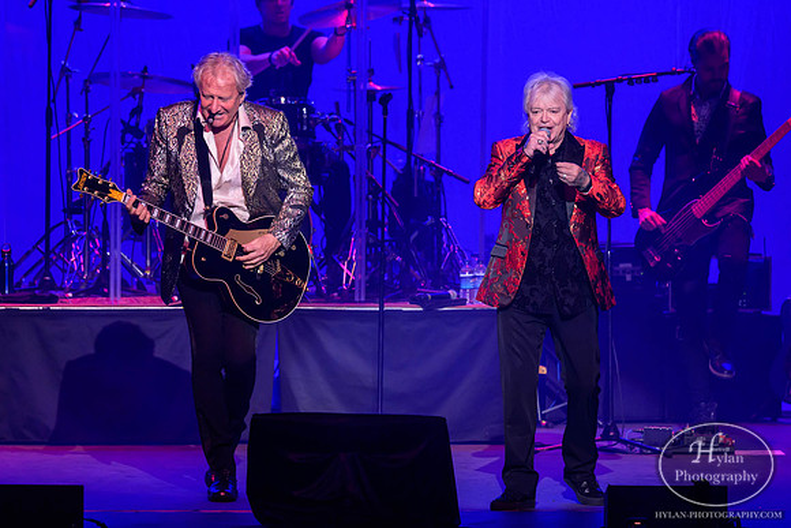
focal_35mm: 370
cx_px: 395
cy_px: 231
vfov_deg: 3.7
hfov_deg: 5.6
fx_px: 8139
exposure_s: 1/320
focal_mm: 300
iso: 2800
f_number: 5
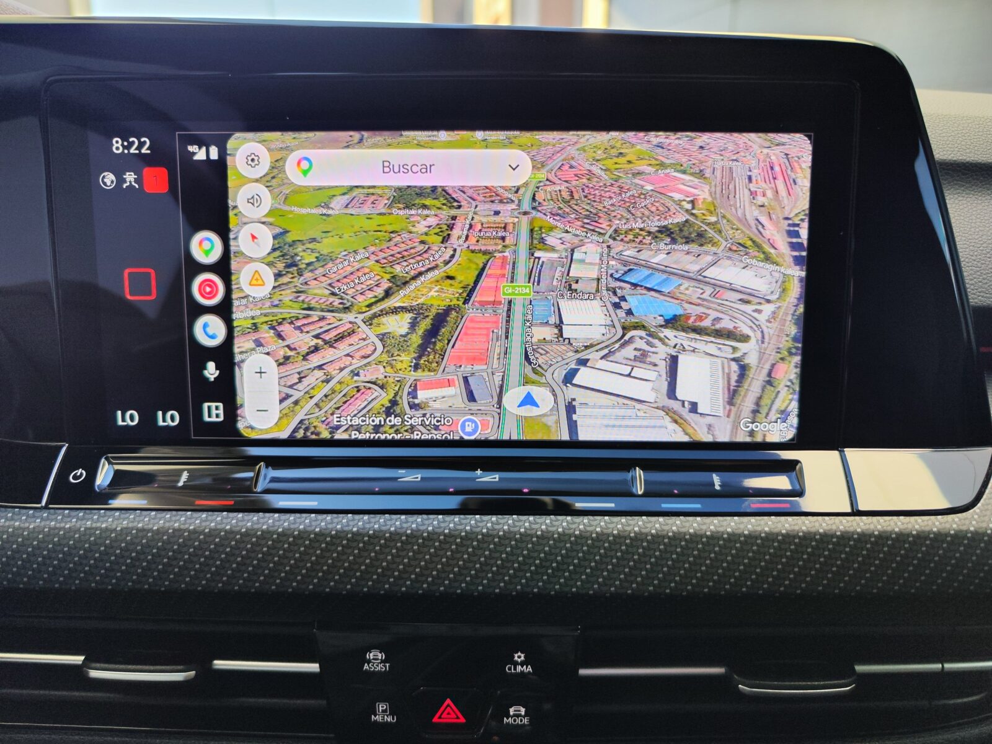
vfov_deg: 58.9
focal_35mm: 23
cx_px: 496
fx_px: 659
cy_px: 372
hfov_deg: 73.9
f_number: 1.69
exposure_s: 1/100
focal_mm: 7.01
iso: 72
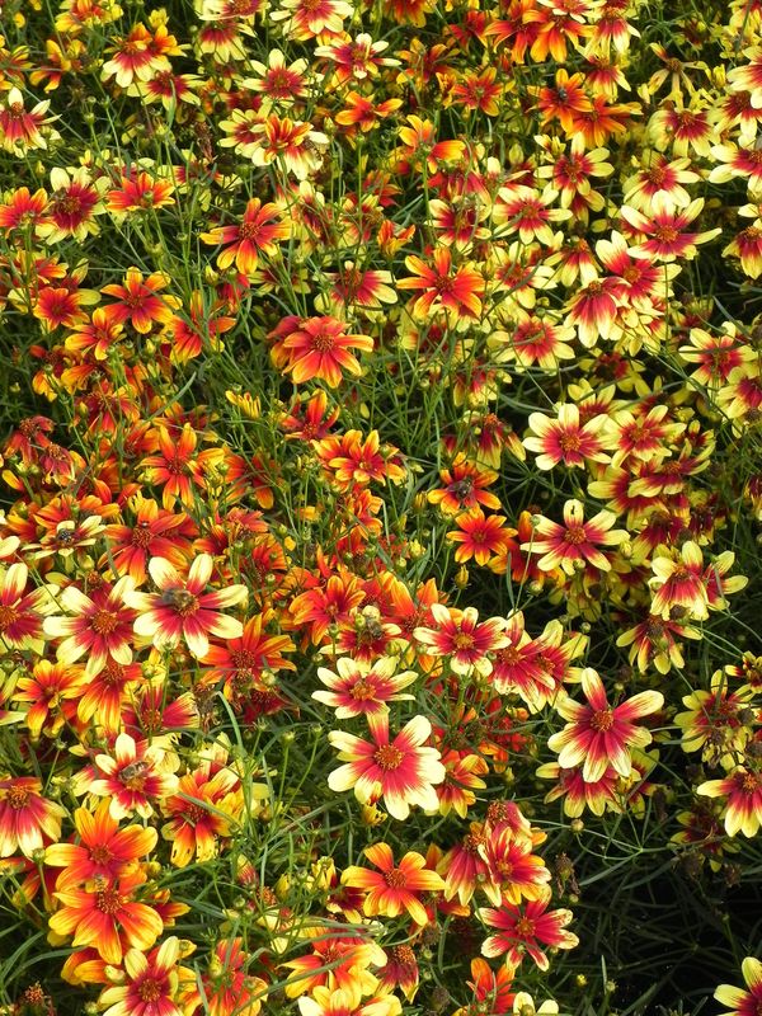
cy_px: 508
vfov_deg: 18.7
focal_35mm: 105
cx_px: 381
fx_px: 3082
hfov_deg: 14.1
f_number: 4.5
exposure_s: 1/400
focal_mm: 18.8
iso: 160
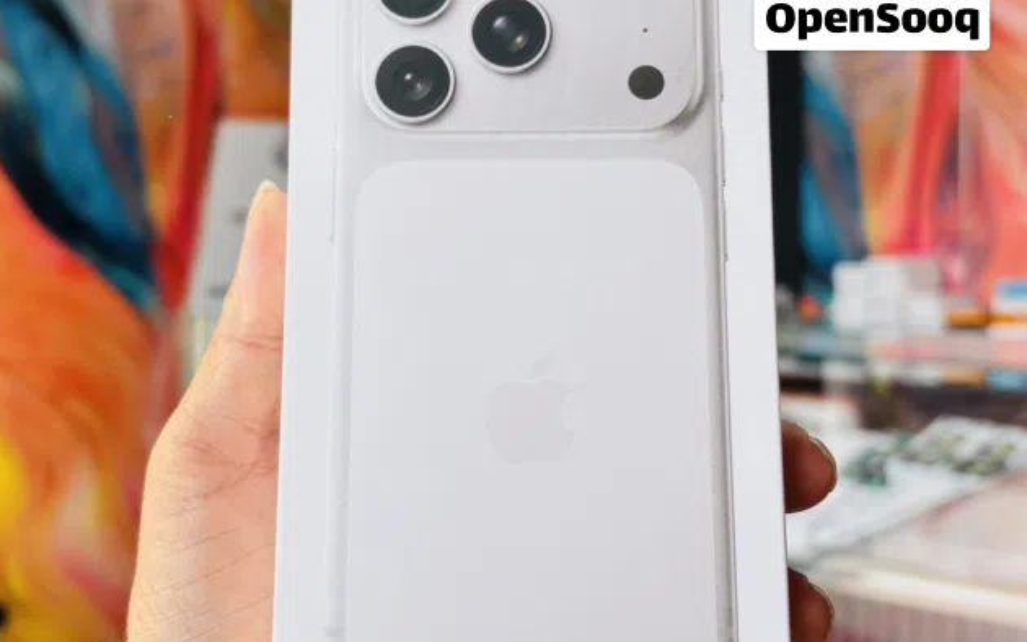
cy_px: 285
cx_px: 509
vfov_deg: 44.5
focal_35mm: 28
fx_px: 784
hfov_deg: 66.5
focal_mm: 5.96
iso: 32
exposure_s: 1/116
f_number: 1.6
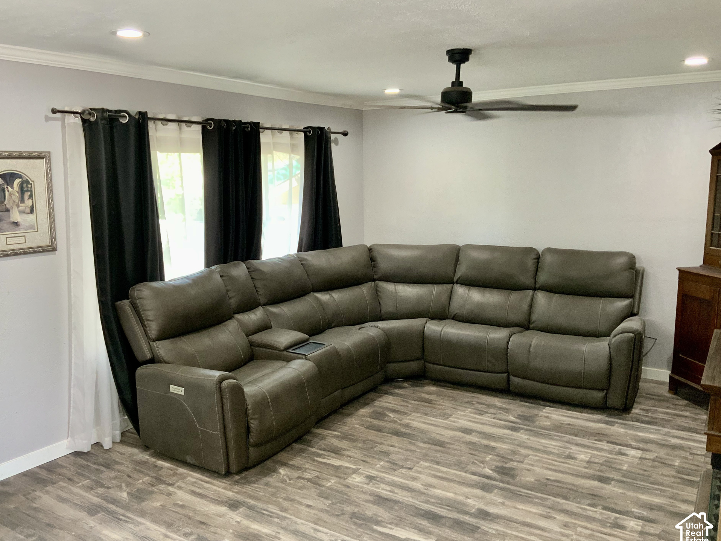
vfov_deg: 45.4
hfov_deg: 58.3
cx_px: 340
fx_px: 646
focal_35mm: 31
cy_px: 268
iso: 125
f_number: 1.8
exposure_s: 1/60
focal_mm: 3
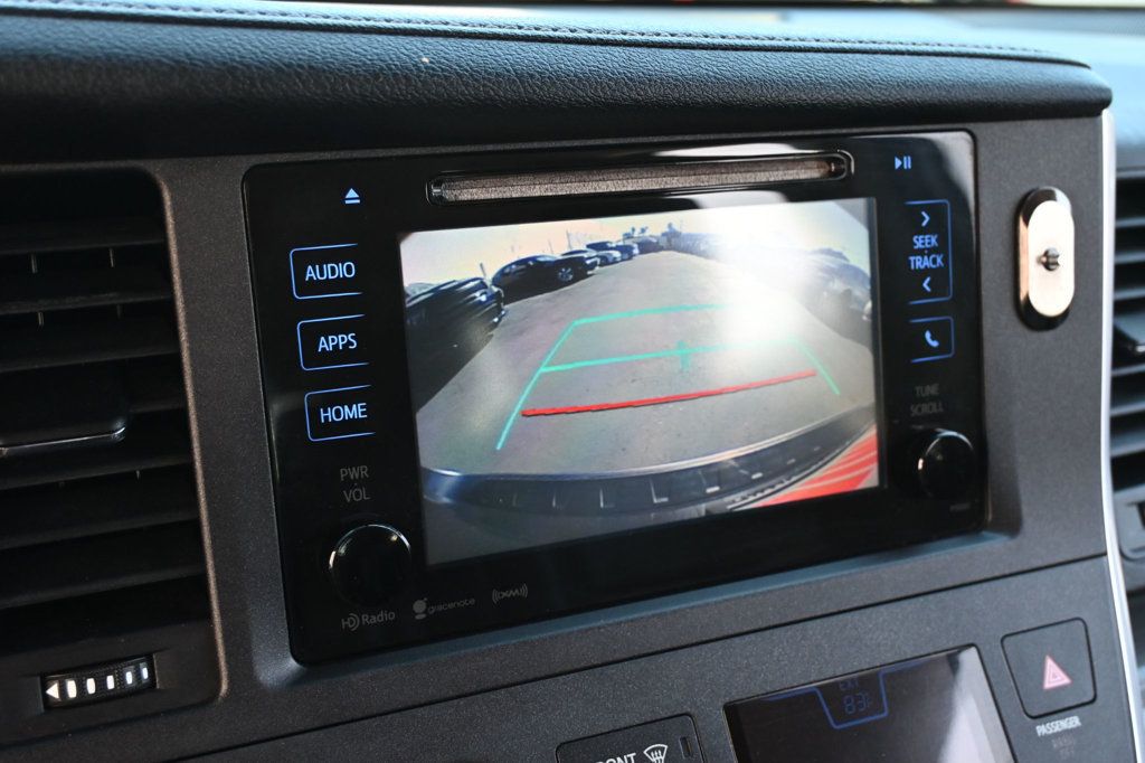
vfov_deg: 35.5
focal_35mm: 38
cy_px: 382
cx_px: 572
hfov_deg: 51.3
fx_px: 1192
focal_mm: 25
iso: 720
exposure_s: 1/125
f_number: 4.2
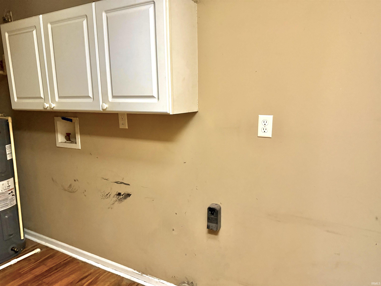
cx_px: 190
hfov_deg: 71.6
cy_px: 143
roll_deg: +0.3
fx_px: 264
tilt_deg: -10.3
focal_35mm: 24
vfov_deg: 56.8
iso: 800
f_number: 1.78
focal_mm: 6.76
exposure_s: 1/40
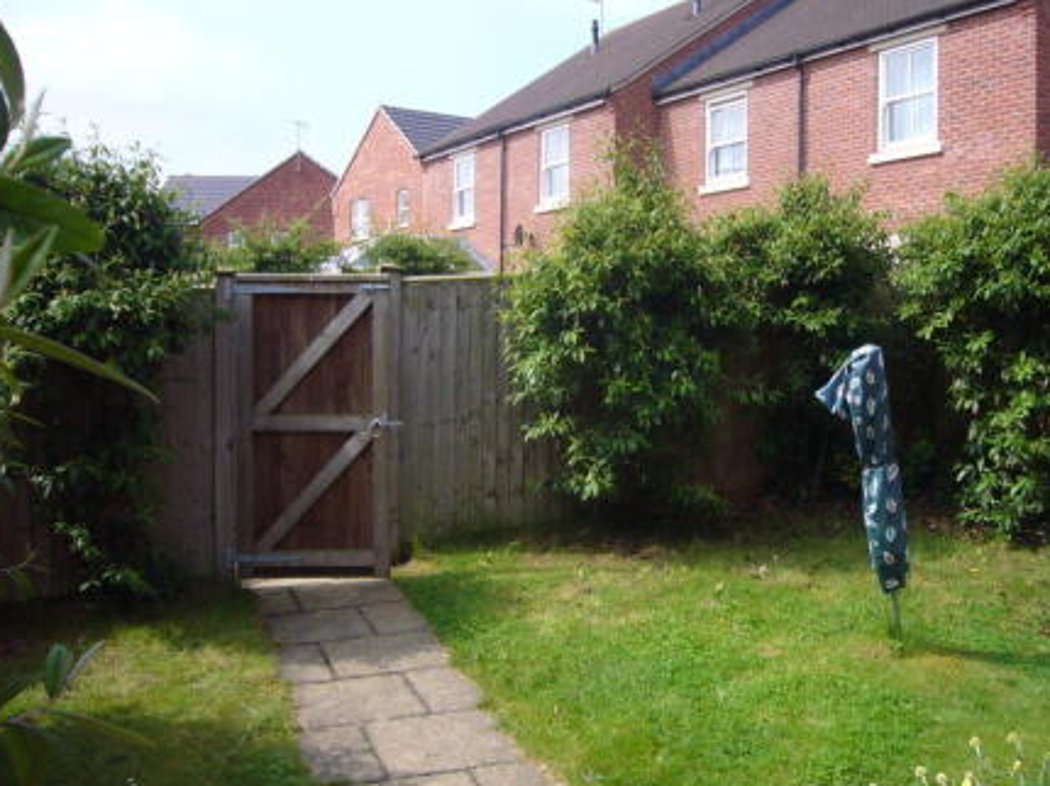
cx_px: 641
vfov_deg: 37.7
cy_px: 431
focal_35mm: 38
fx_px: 1152
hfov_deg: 48.6
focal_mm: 4.6
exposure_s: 1/500
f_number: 2.8
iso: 80
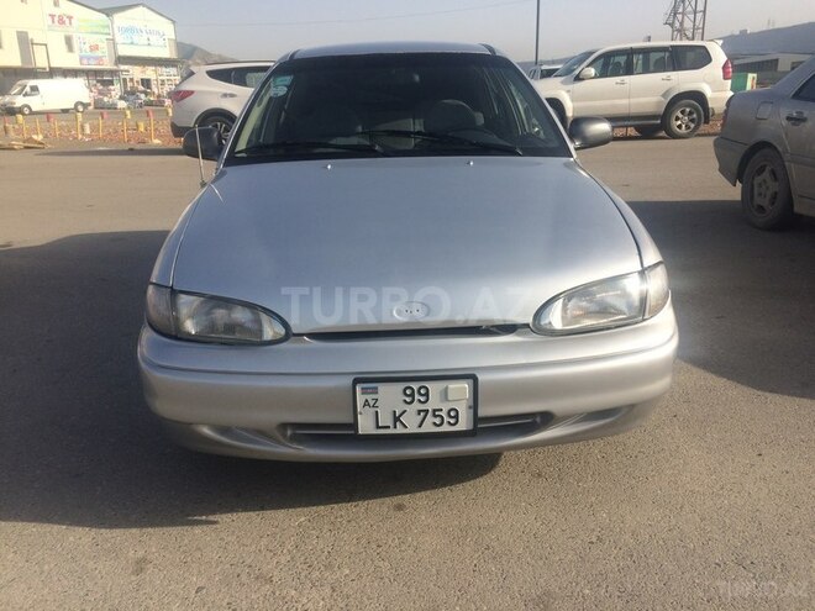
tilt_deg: -17.1
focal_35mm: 29
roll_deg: +1.5
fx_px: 683
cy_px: 306
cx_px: 408
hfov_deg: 61.7
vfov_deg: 48.2
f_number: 2.2
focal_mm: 4.15
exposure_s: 1/1953
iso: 32
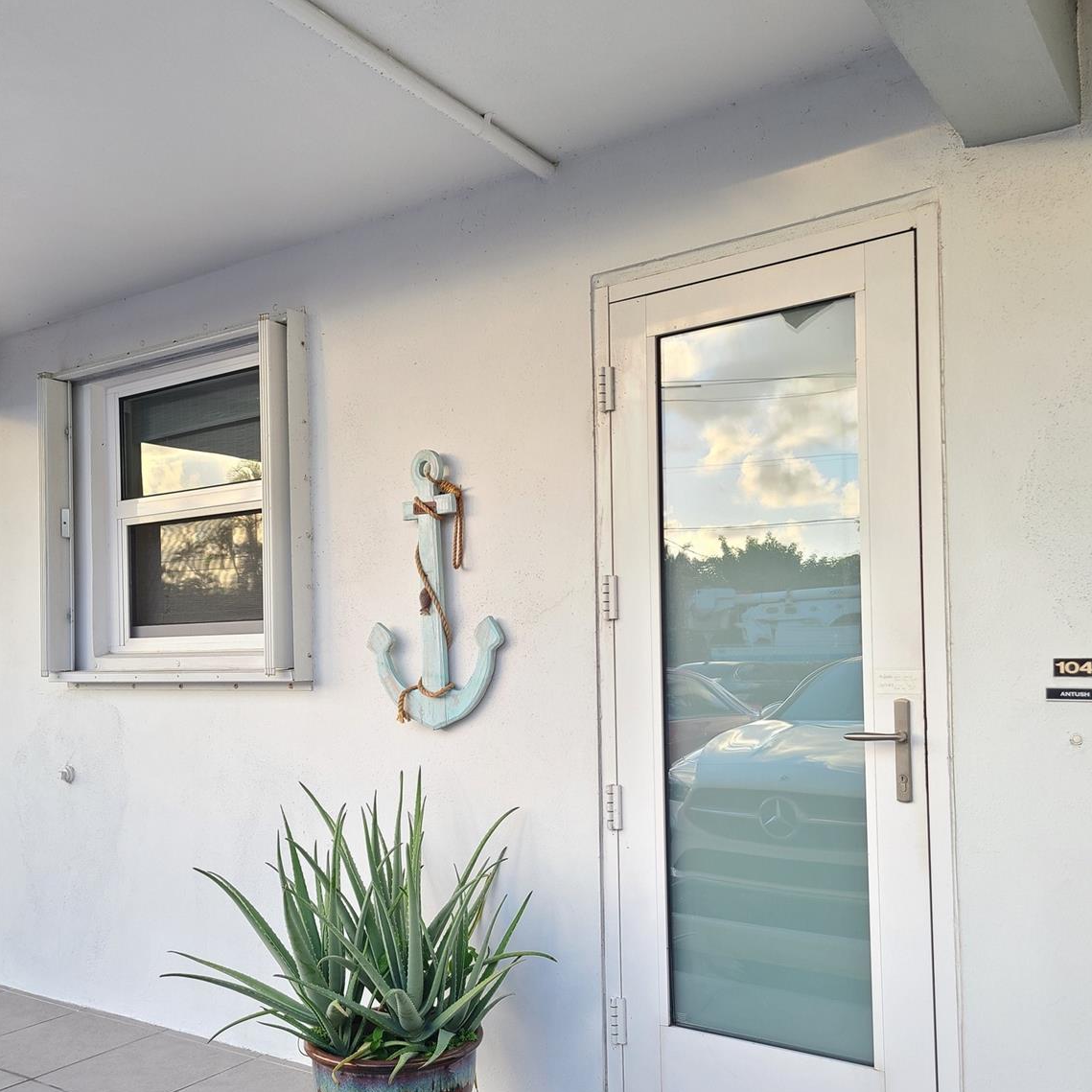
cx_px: 547
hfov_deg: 52.5
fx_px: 1106
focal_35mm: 31
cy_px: 659
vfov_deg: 52.2
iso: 40
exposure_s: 1/125
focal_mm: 5.4
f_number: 1.8
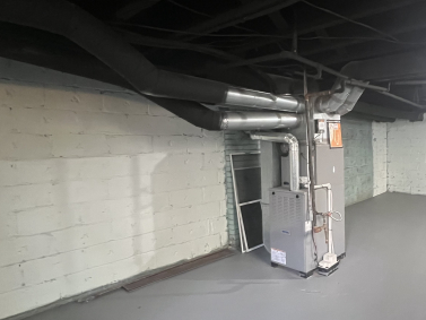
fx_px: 283
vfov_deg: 58.9
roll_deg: +0.8
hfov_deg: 68.5
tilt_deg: -3.2
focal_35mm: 23
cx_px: 326
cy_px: 163
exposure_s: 1/49
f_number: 1.8
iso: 1000
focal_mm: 1.57
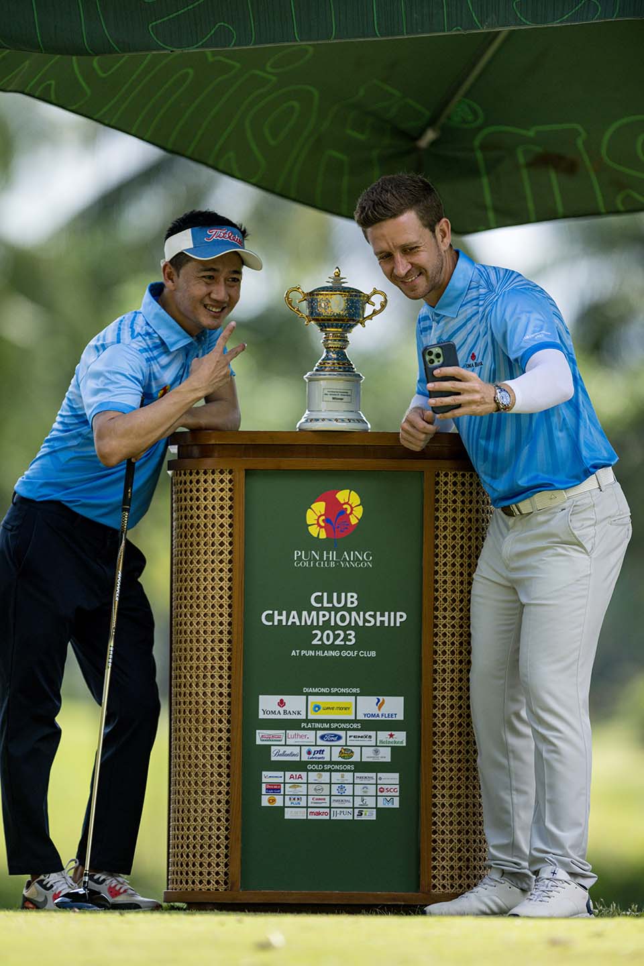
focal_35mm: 400
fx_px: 10732
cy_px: 483
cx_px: 322
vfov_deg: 5.2
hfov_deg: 3.4
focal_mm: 400
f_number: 3.2
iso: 1100
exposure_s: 1/5000
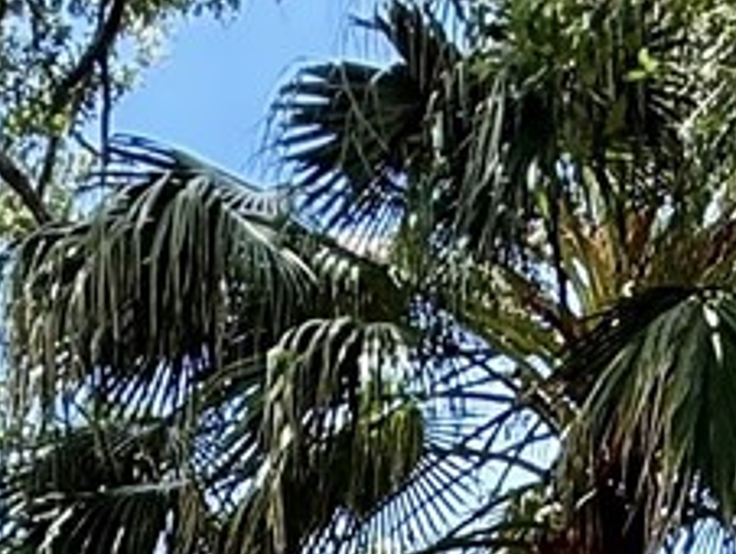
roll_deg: -0.9
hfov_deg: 18.9
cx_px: -111
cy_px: 1554
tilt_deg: +5.4
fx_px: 2107
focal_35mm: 99
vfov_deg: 11.0
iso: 50
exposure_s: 1/217
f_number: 2.2
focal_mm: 2.22
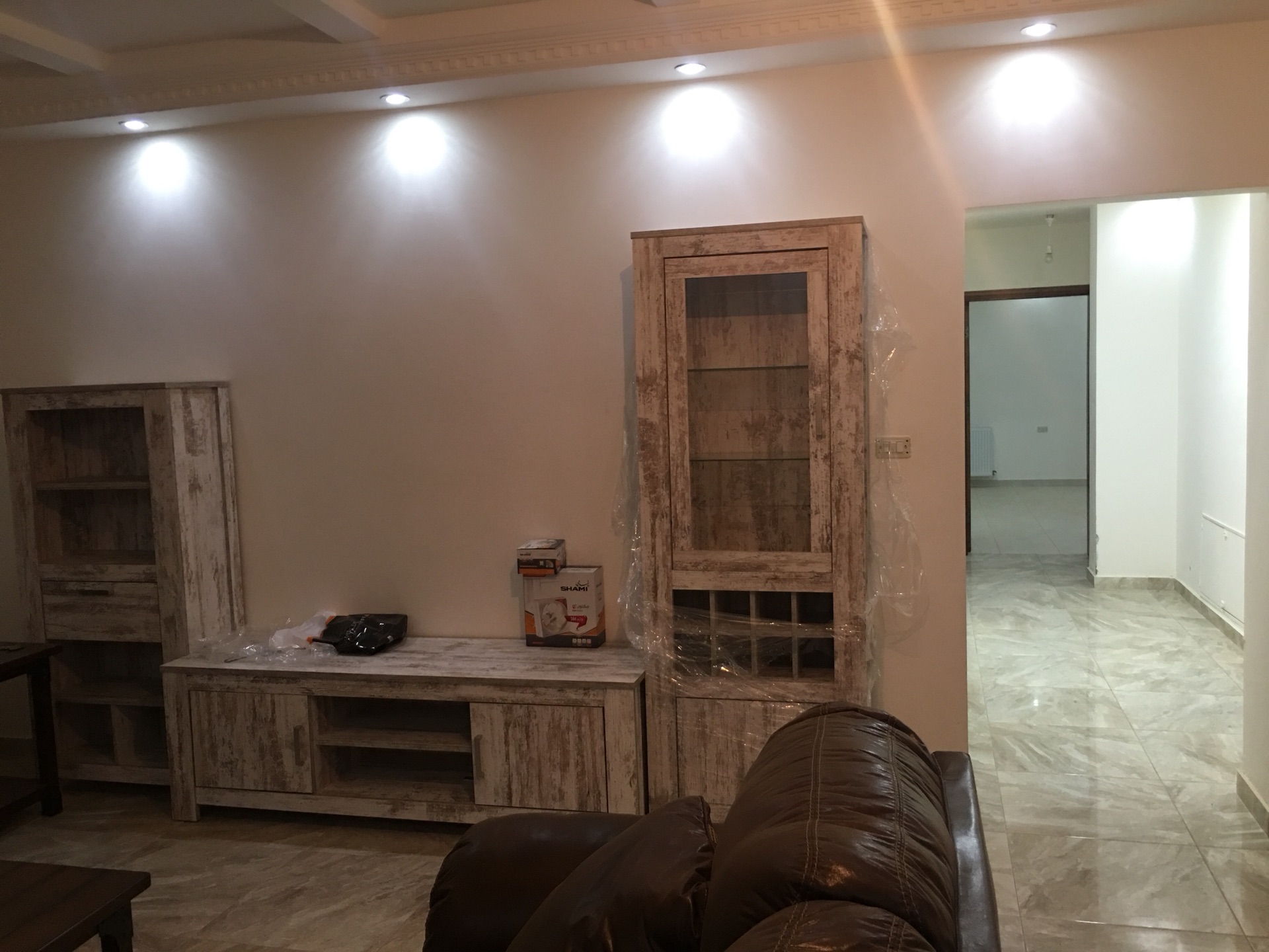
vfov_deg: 48.2
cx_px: 634
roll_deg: +1.3
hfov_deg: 61.7
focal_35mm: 29
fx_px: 1063
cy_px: 476
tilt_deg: -4.4
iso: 80
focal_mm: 4.15
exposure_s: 1/17
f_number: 2.2
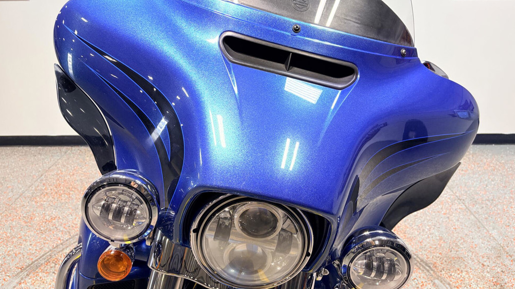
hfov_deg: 66.1
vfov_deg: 39.9
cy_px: 108
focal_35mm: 29
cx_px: 261
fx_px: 396
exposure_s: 1/232
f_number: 1.6
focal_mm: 5.96
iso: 100
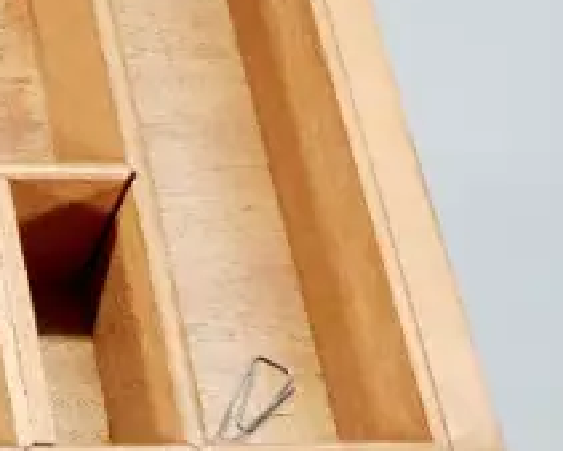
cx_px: -688
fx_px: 2684
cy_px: 45
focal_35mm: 161
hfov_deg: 10.6
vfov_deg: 9.6
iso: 3200
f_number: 5.6
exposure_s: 1/40
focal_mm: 17
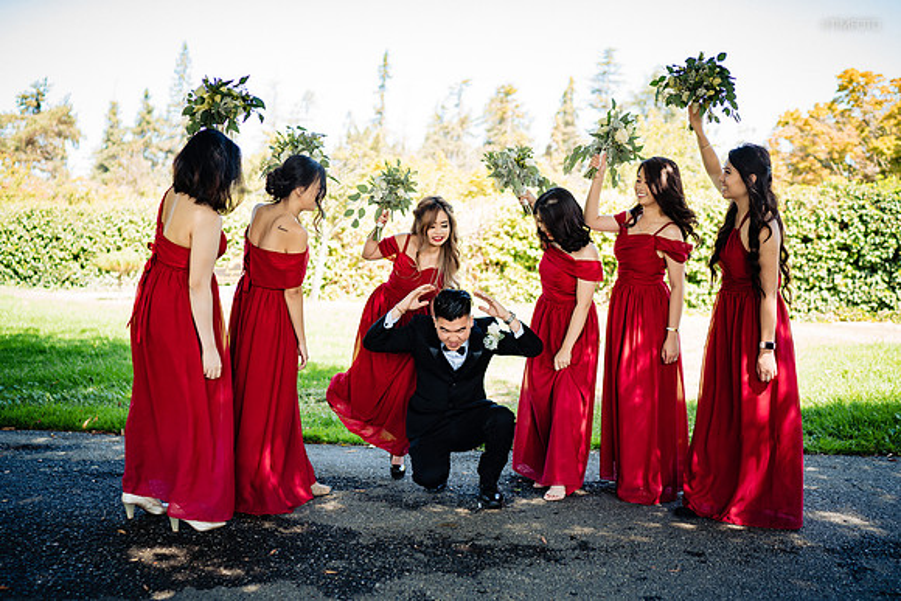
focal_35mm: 35
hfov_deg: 54.4
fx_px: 876
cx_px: 450
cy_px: 300
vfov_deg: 37.9
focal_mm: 35
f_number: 2
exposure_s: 1/250
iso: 100
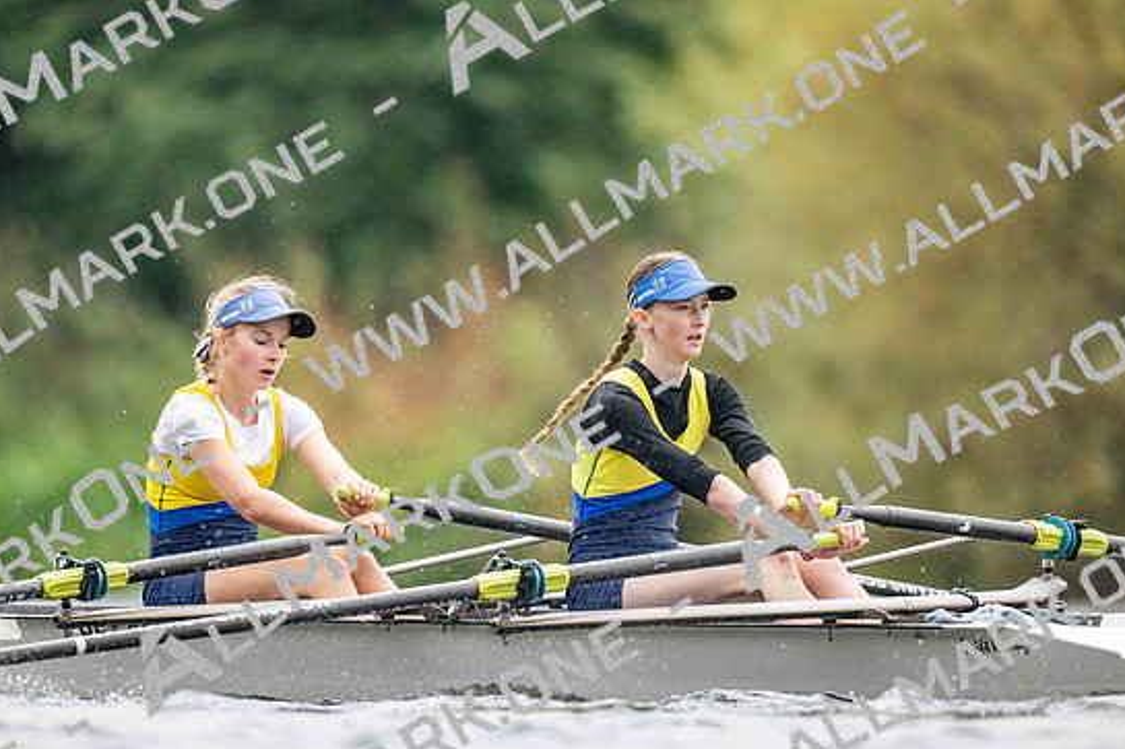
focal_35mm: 639
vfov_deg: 2.2
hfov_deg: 3.2
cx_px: 559
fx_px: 19962
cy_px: 397
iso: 7200
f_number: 4
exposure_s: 1/2500
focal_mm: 600
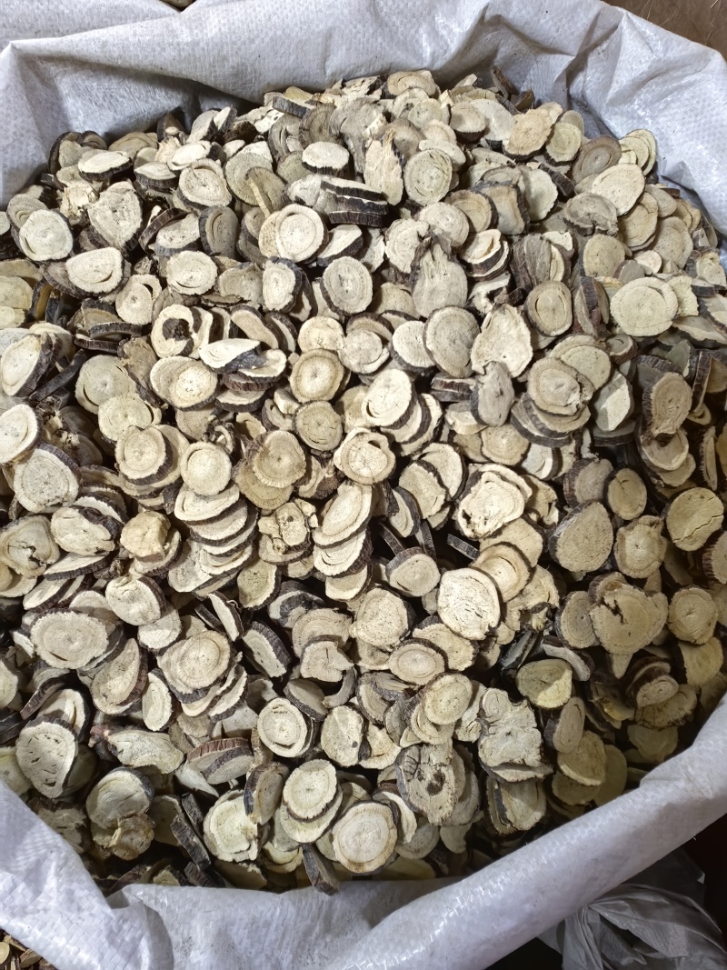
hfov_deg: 58.9
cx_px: 364
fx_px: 644
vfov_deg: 73.9
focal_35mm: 23
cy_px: 485
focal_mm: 1.76
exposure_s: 1/100
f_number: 2.2
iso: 250
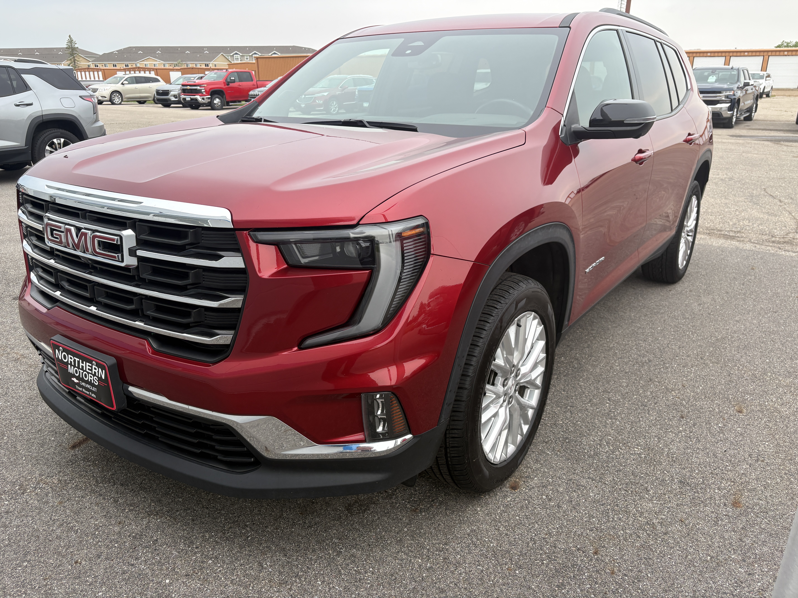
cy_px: 299
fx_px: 599
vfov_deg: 53.1
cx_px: 399
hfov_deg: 67.3
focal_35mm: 26
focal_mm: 5.96
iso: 50
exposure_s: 1/667
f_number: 1.6
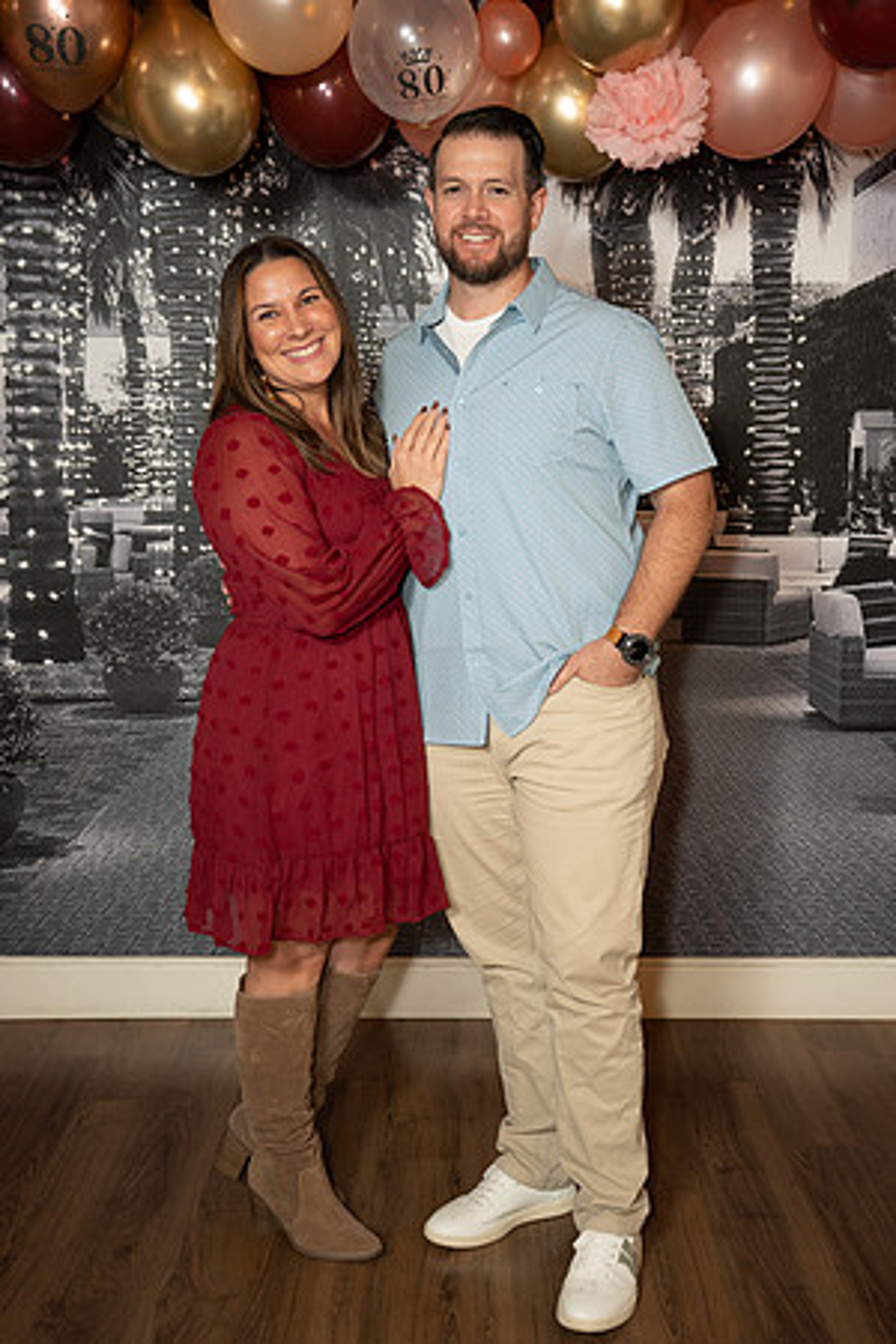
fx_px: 1579
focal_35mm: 42
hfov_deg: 31.7
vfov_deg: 46.1
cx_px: 448
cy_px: 672
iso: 1000
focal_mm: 42.3
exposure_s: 1/160
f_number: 2.8
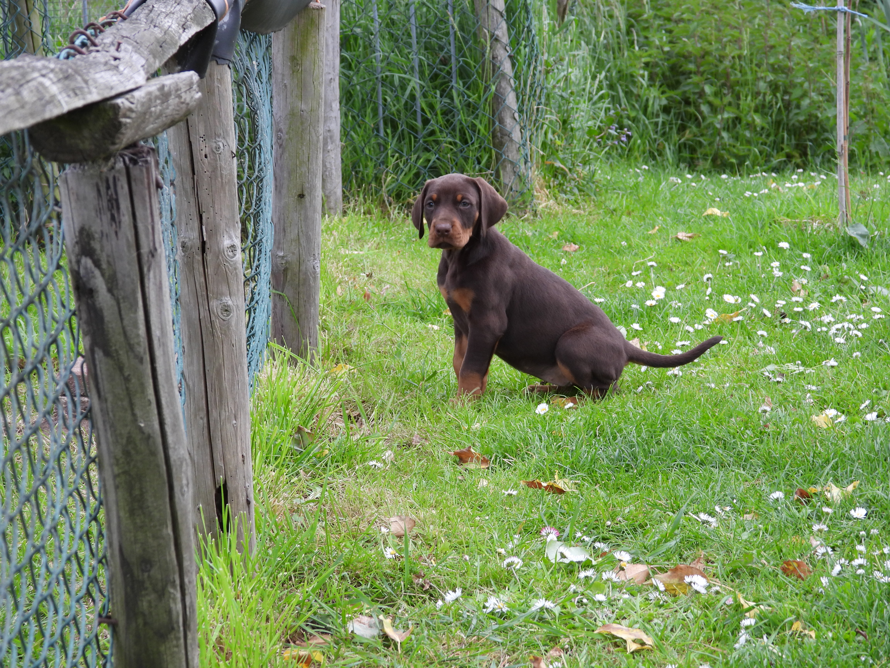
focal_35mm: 115
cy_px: 334
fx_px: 2957
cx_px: 445
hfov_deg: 17.1
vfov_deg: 12.9
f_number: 4
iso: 160
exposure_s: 1/60
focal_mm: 20.7
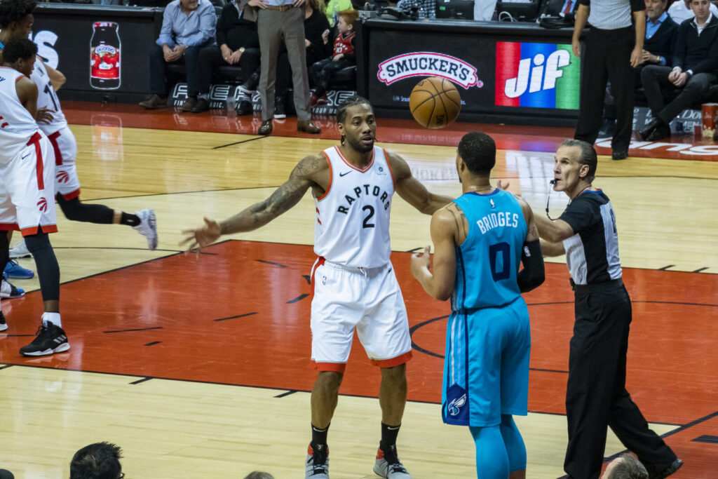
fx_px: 3989
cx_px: 359
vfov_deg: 6.9
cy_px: 240
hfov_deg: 10.3
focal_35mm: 200
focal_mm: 72
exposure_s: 1/200
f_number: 4.5
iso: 1000
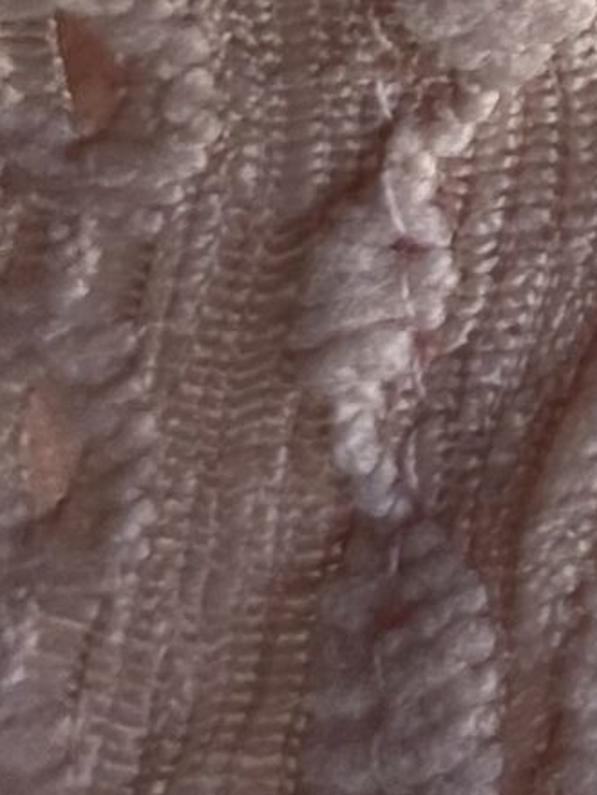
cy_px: -594
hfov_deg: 5.1
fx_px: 6416
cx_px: 1735
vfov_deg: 6.9
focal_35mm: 279
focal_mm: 6.76
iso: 64
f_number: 1.78
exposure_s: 1/411
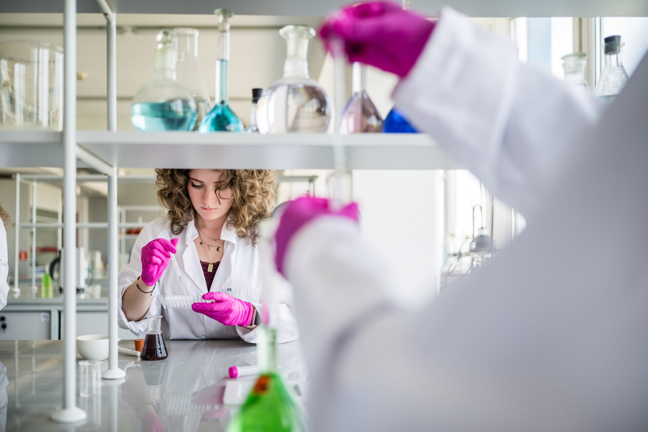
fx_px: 630
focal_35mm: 35
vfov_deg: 37.9
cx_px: 324
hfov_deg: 54.4
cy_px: 216
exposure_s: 1/160
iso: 110
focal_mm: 35
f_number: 2
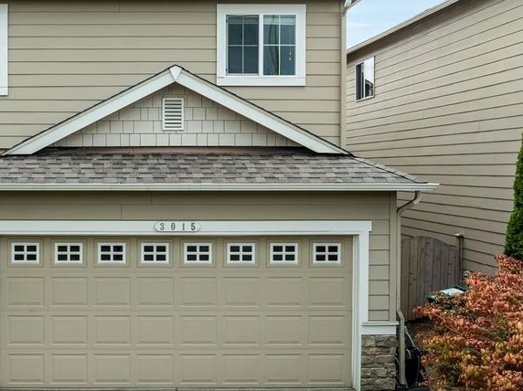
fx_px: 649
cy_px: 195
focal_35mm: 43
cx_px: 113
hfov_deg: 42.2
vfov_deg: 33.5
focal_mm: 12.29
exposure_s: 1/500
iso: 200
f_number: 5.6
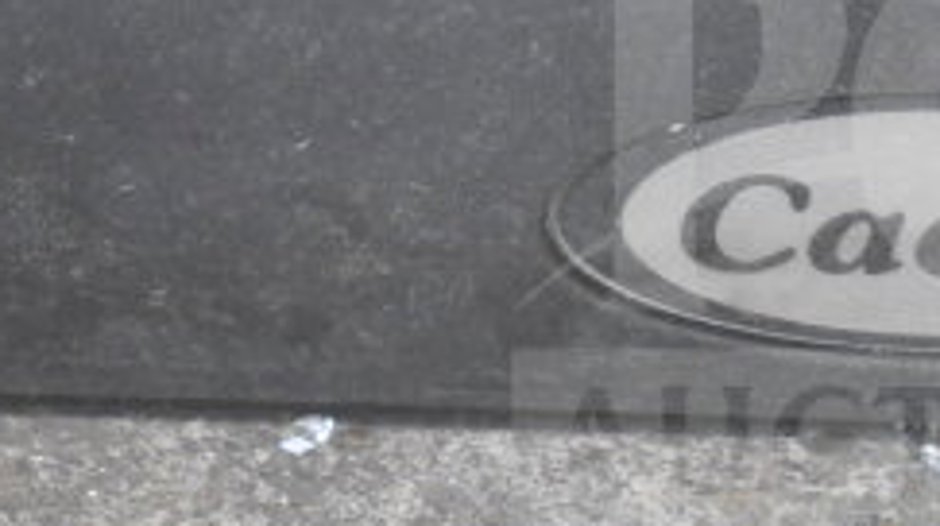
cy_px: 226
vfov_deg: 5.6
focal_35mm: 217
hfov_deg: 9.9
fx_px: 5410
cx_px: 944
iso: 6400
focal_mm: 55
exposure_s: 1/125
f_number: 5.6
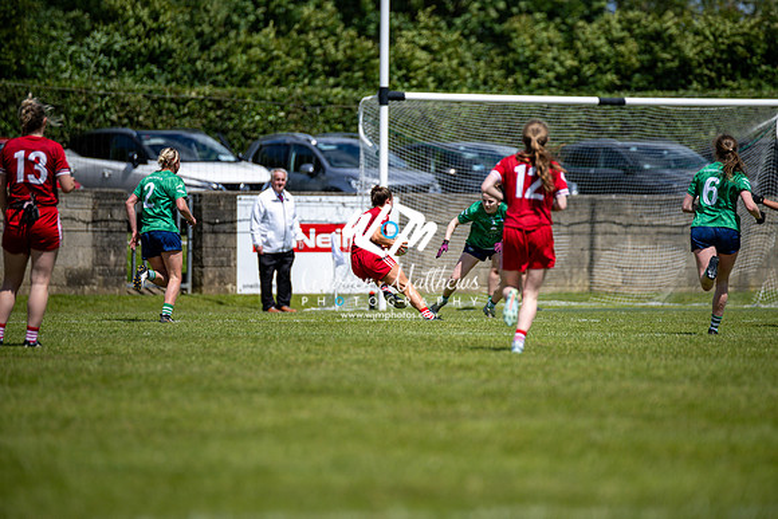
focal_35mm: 300
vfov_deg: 4.6
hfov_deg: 6.9
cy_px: 260
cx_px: 389
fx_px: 6485
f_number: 2.8
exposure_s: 1/6400
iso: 100
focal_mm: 300
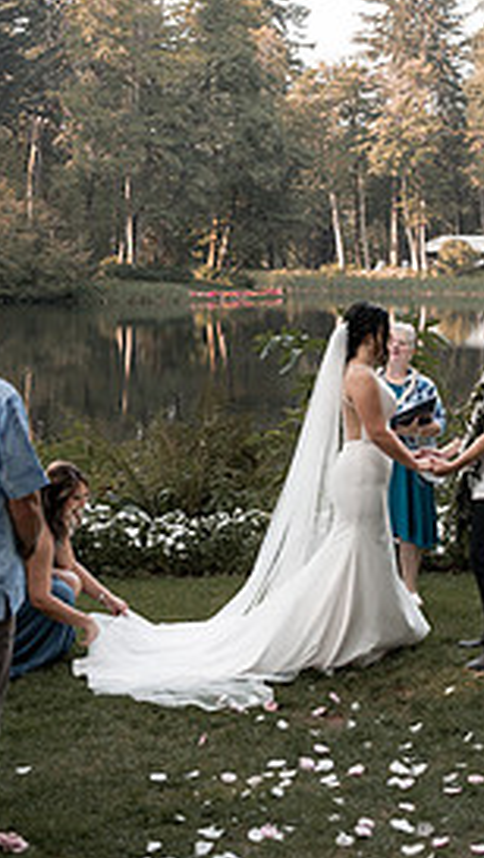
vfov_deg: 37.3
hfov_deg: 21.1
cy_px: 268
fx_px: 1252
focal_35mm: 55
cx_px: 484
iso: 200
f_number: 2.8
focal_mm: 24
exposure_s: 1/640
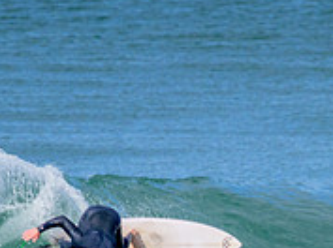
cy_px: 305
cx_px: 288
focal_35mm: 2528
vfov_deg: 0.6
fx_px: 24270
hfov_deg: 0.8
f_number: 11
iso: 1100
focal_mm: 800
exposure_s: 1/2000
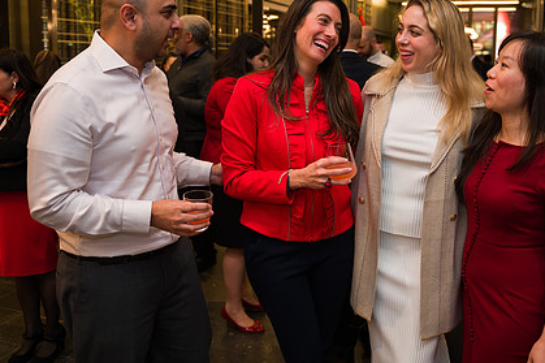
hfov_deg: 52.9
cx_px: 316
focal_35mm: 36
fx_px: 545
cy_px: 121
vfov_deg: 36.5
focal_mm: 26
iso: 400
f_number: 3.2
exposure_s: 1/160
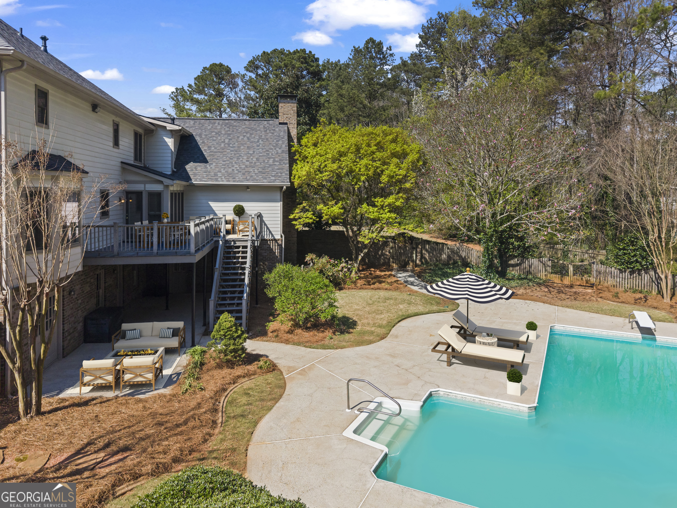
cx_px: 338
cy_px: 254
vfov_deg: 56.8
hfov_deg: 71.6
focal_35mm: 24
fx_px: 469
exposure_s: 1/3000
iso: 200
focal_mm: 8.67
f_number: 1.8
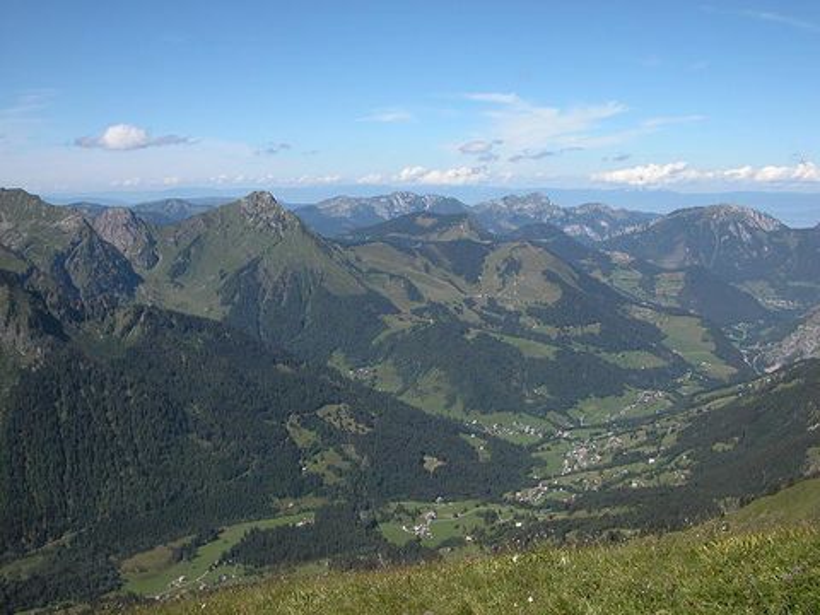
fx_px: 829
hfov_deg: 52.6
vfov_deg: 40.7
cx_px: 410
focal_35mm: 35
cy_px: 308
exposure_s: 1/370
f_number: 6.3
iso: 100
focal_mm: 8.9
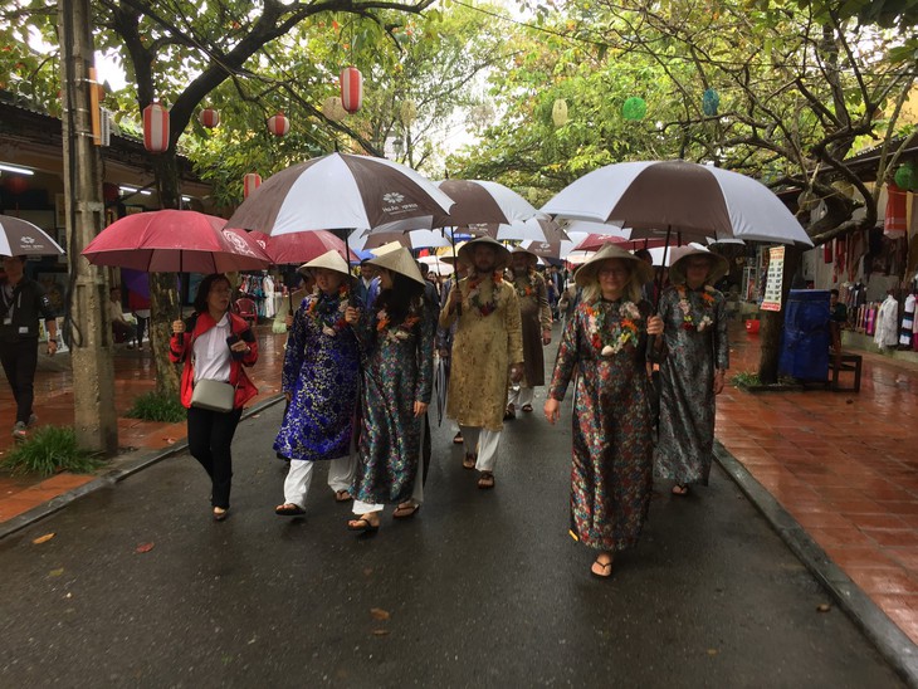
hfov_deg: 61.6
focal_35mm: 29
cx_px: 459
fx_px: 769
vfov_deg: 48.3
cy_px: 344
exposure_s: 1/50
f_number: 2.2
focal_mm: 4.15
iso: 40
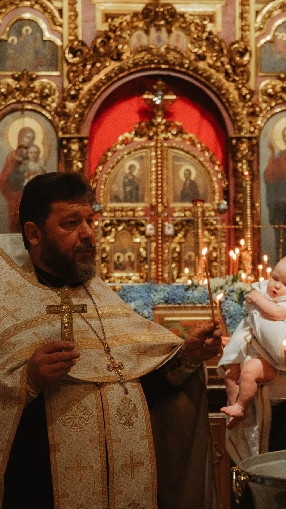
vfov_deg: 23.1
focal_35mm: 92
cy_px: 315
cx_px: 154
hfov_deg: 13.1
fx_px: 1241
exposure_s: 1/320
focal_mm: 28
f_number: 2.8
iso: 2000
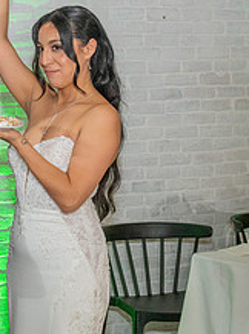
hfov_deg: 13.5
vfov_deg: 19.1
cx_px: -129
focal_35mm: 103
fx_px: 991
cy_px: 118
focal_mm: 40
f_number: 5.6
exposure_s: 1/200
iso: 2000
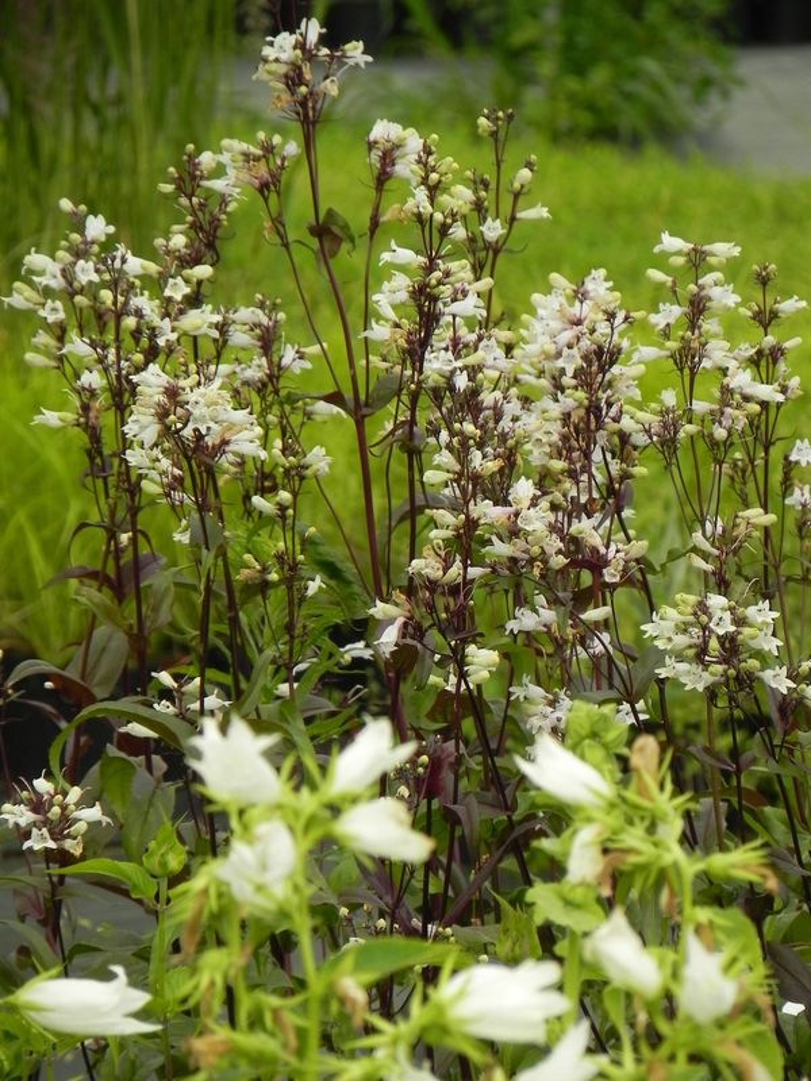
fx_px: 13276
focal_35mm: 425
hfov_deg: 3.5
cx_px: 406
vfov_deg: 4.7
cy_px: 540
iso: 160
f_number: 5.6
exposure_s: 1/400
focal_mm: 75.7
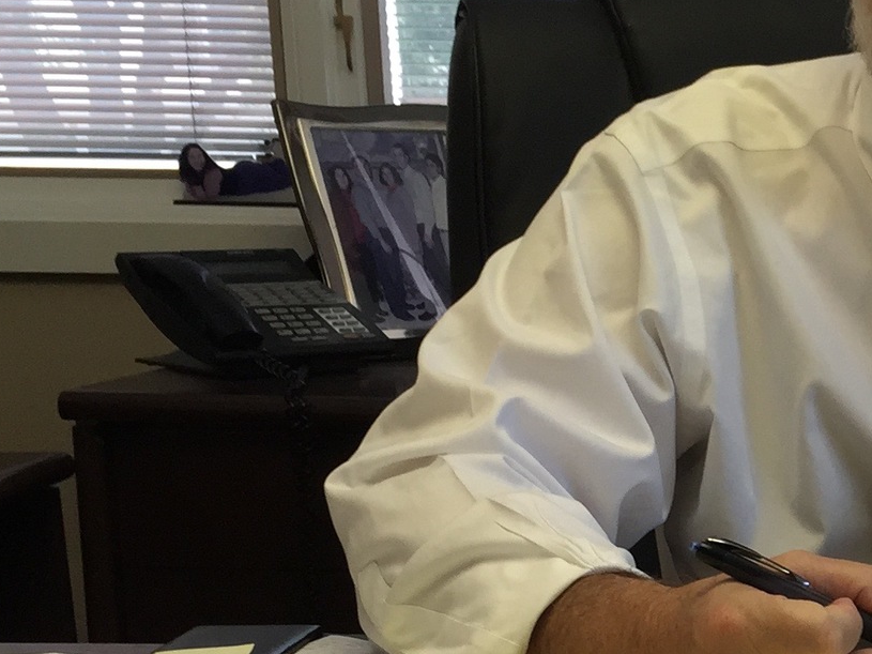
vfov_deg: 16.4
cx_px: 1133
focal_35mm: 89
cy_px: 597
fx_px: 2242
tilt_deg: -14.5
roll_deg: -2.5
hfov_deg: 20.2
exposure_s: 1/120
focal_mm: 4.15
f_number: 2.2
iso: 50
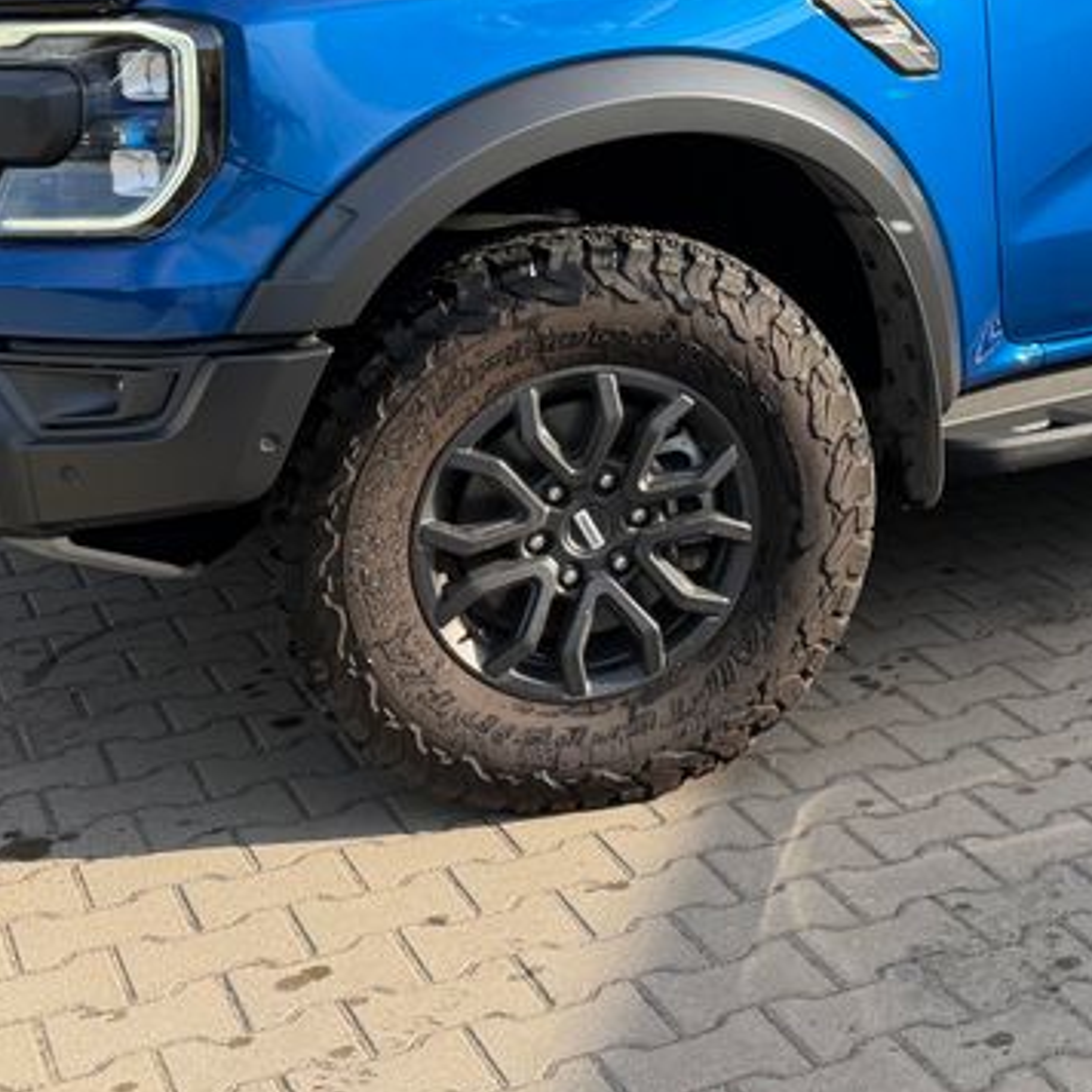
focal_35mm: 61
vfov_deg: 26.6
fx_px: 2177
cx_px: 1169
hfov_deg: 26.2
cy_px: 0
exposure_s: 1/1727
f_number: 1.78
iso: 100
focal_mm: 6.76
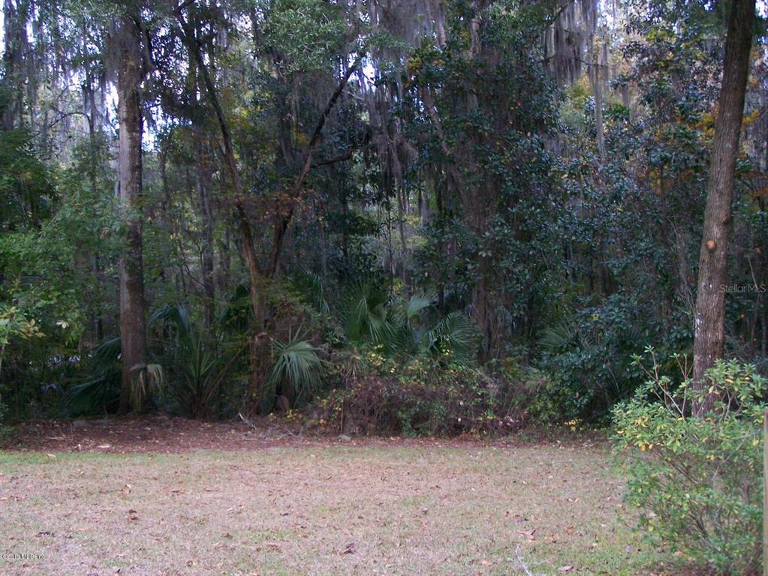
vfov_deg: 28.6
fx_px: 1132
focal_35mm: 51
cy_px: 288
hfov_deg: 37.5
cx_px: 384
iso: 160
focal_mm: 8.5
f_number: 3
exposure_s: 1/80
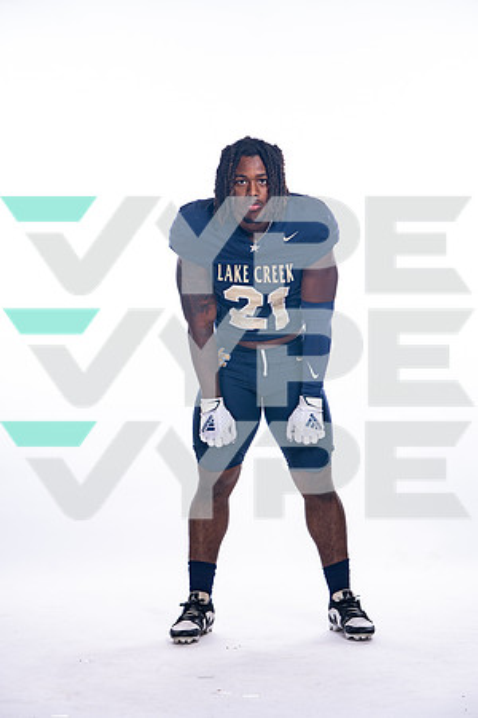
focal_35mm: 98
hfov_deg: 14.0
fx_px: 1952
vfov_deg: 20.8
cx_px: 239
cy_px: 359
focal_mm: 98
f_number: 6.3
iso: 400
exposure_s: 1/250
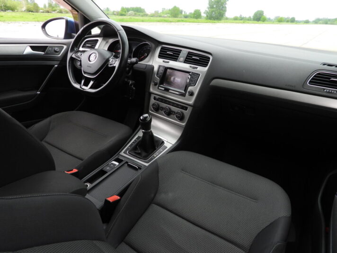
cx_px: 168
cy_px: 126
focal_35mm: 24
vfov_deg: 56.8
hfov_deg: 71.6
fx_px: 234
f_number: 2.8
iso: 100
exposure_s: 1/200
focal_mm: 4.3
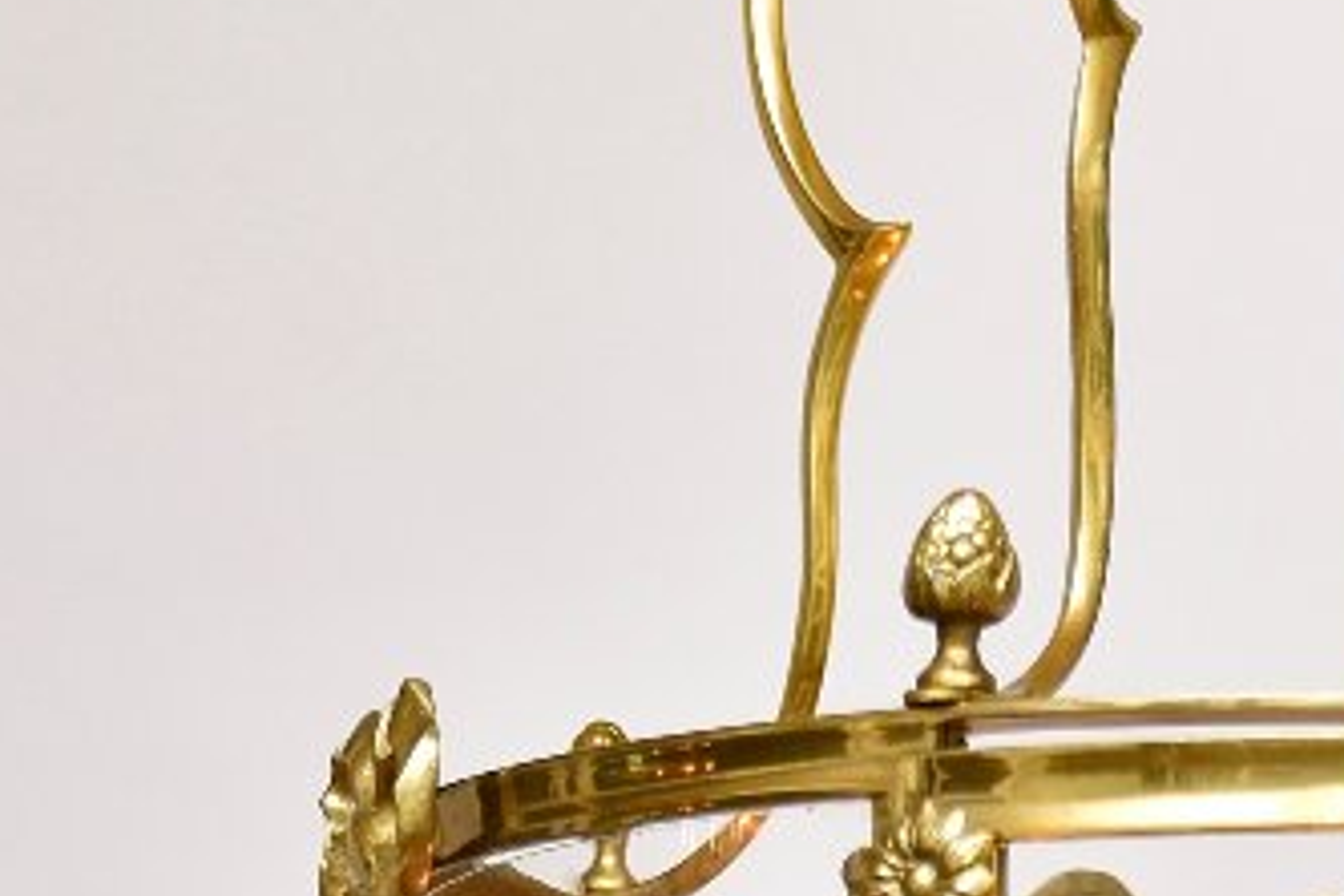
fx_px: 8474
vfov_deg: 6.0
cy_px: -452
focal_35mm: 227
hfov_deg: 9.0
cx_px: 1372
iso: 800
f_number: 4.5
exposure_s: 1/160
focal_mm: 42
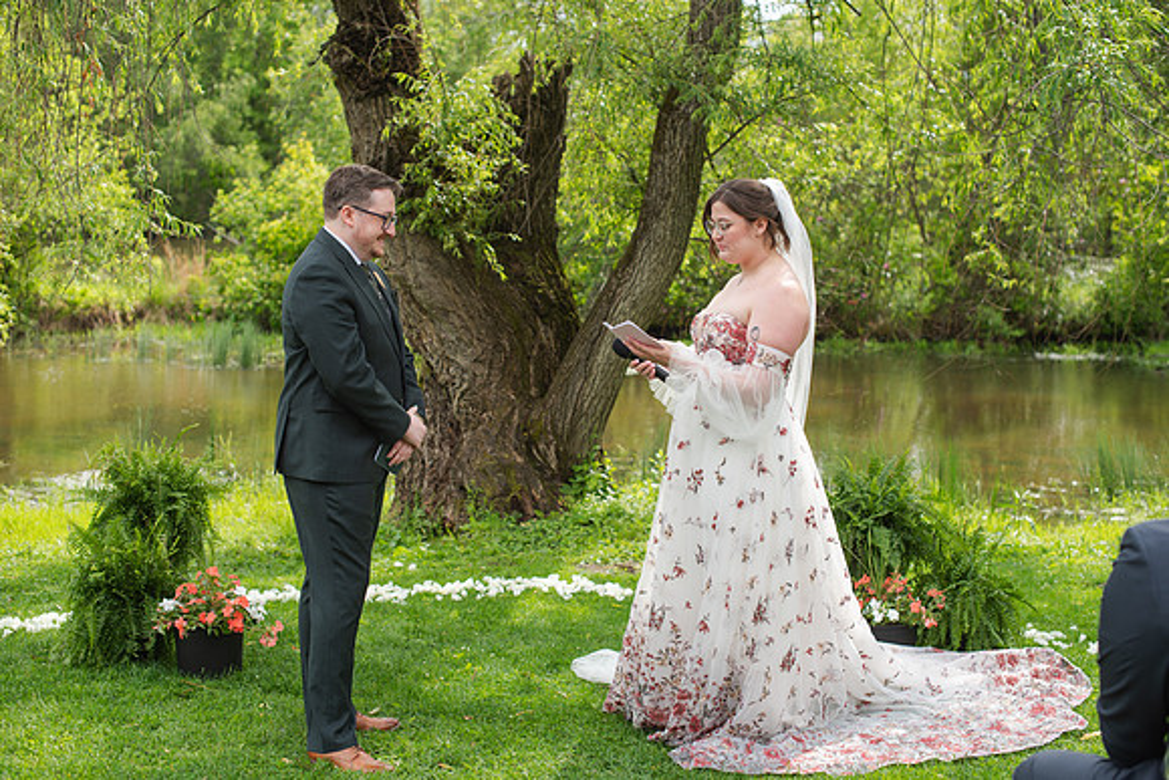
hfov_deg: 39.6
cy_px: 390
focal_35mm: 50
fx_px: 1624
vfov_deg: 27.0
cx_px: 584
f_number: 3.5
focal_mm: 50
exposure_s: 1/500
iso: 100
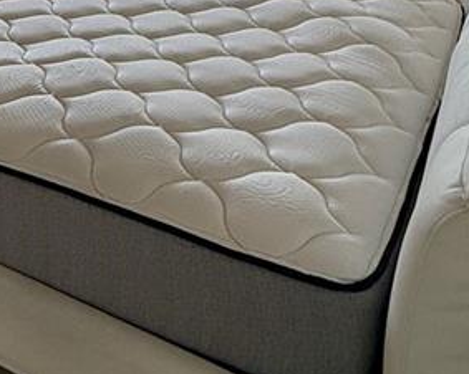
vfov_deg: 22.9
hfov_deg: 29.1
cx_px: -56
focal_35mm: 58
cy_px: -132
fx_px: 805
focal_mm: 2.22
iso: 125
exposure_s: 1/120
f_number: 2.2
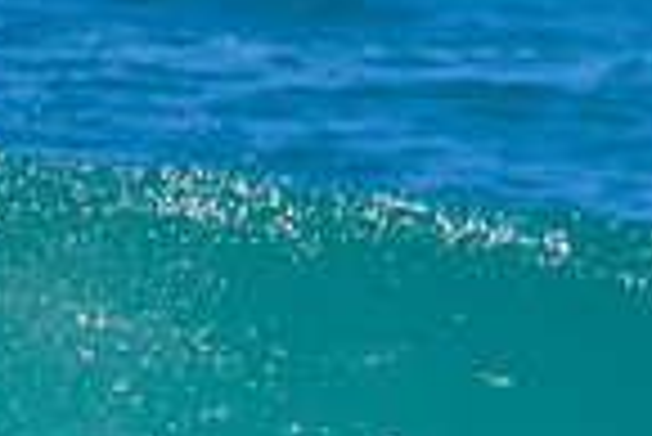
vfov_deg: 0.4
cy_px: 801
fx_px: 67059
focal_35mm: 3699
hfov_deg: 0.6
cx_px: -45
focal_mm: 800
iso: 720
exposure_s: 1/2000
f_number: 11
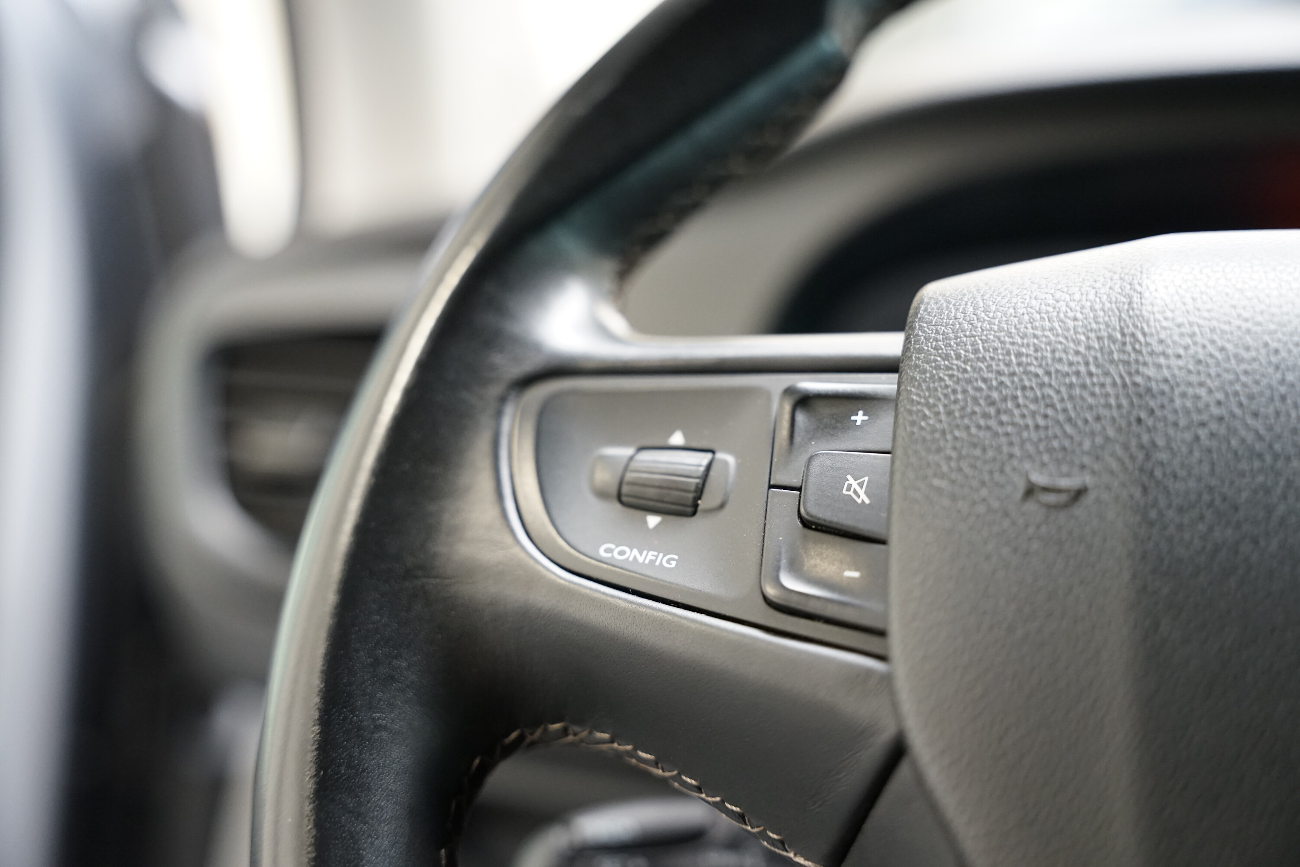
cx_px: 650
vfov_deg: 29.2
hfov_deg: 42.7
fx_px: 1665
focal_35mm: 46
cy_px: 434
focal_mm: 46.1
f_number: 2.8
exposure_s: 1/60
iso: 2500
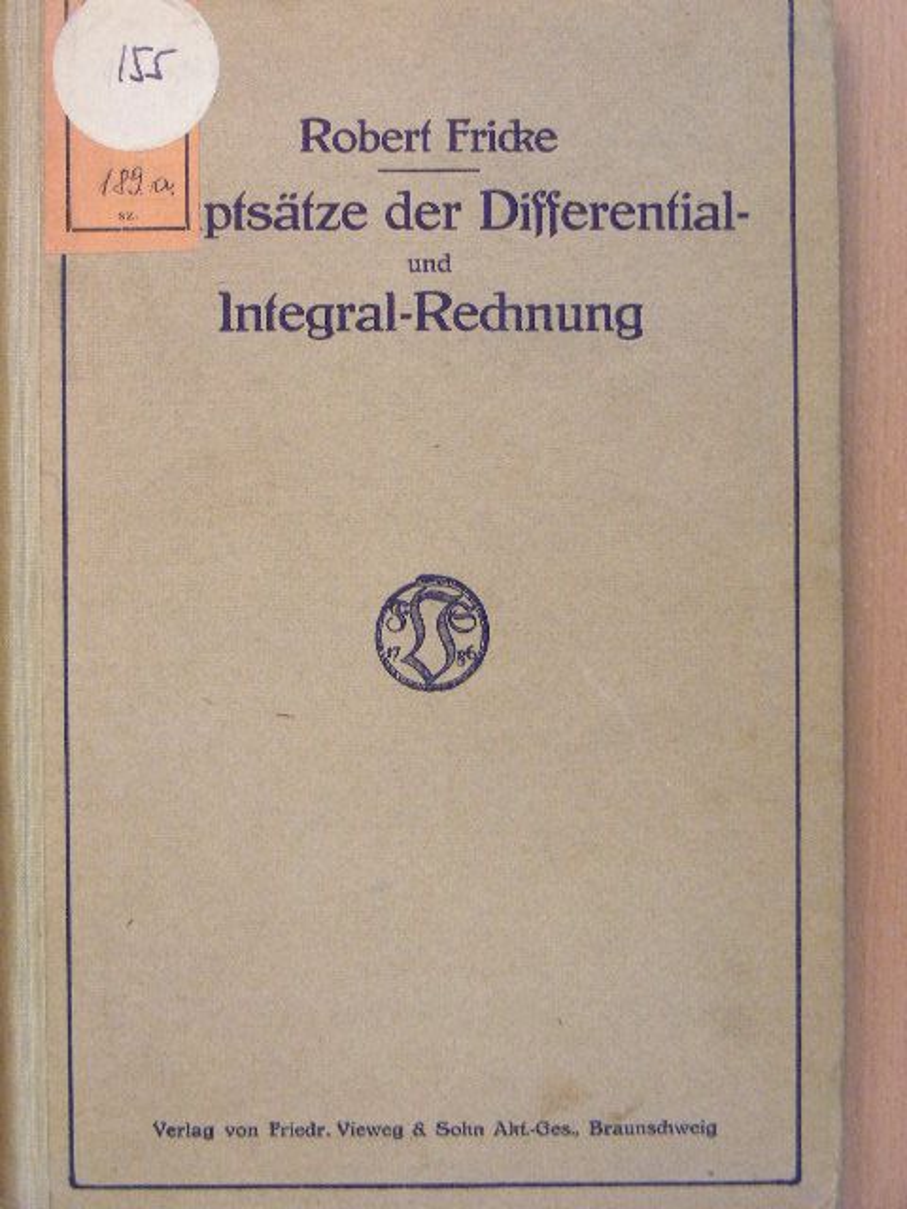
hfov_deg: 21.0
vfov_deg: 27.8
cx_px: 454
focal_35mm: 70
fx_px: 2445
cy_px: 604
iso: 200
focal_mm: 11.7
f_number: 3.5
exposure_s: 1/20.4
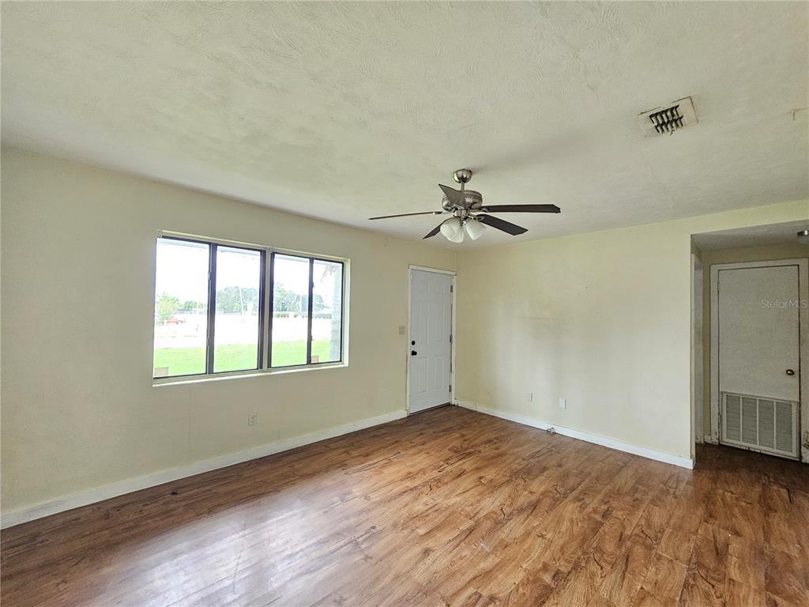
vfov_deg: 89.9
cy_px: 304
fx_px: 304
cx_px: 404
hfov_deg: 106.2
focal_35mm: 13
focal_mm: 2.2
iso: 320
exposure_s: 1/60
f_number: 2.2
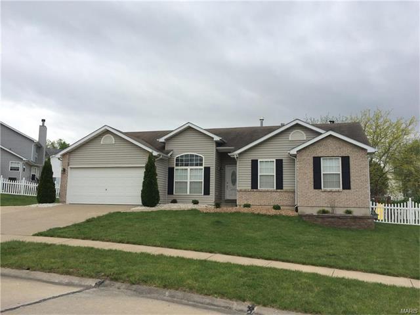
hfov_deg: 61.7
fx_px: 352
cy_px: 158
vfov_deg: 48.2
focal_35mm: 29
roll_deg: +0.2
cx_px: 210
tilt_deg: +6.7
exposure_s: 1/1053
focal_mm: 4.15
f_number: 2.2
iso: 32
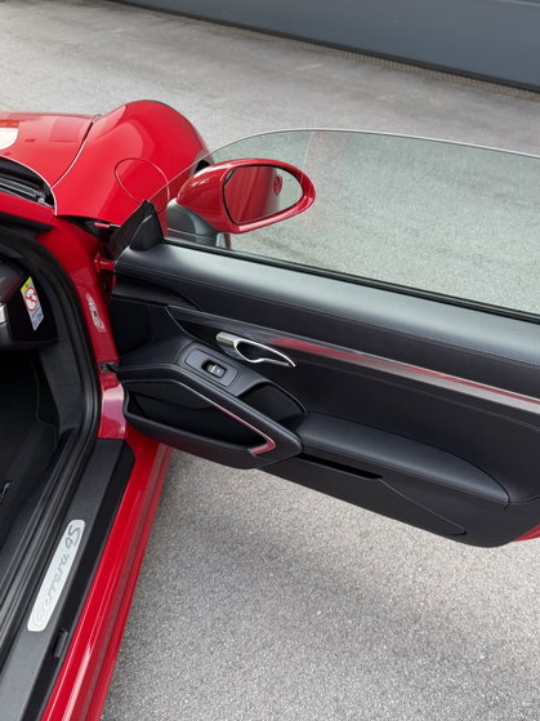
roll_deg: +1.4
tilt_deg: -35.8
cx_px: 385
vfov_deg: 55.4
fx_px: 687
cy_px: 351
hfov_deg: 42.0
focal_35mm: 33
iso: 80
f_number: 1.78
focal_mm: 6.76
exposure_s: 1/385
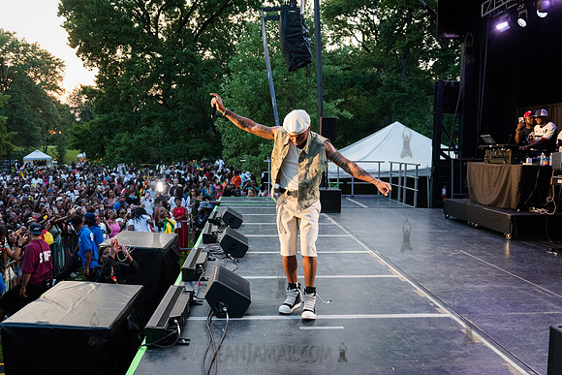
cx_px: 281
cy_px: 188
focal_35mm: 30
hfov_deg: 61.9
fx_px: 468
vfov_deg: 43.6
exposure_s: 1/500
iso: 4000
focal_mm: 29
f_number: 3.5
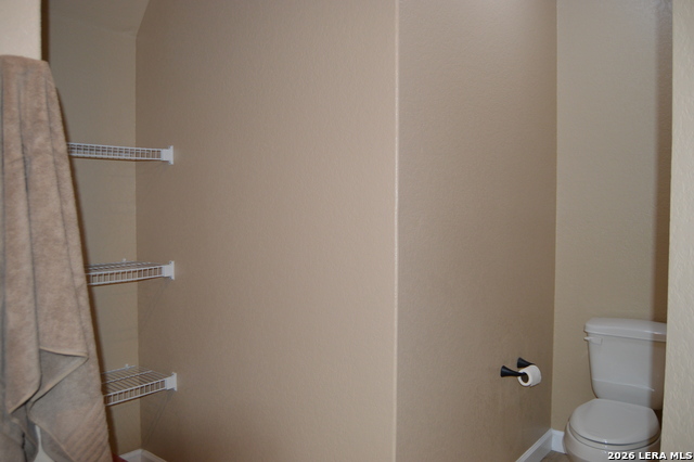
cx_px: 347
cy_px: 231
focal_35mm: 27
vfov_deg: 47.9
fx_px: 520
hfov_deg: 67.4
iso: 450
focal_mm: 18
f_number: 3.5
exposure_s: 1/60
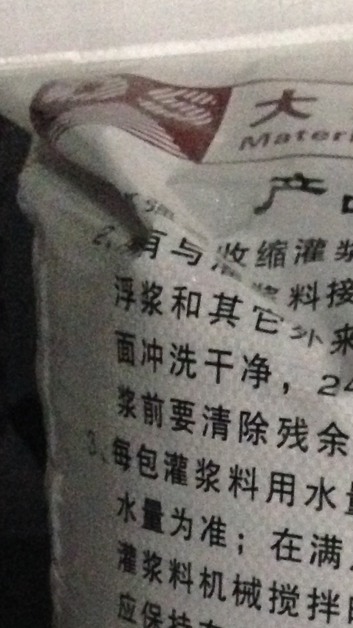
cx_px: 440
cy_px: 602
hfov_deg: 11.8
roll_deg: -1.8
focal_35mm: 100
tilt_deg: -17.9
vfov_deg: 20.8
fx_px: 1664
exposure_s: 1/15
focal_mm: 4.12
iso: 800
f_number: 2.4
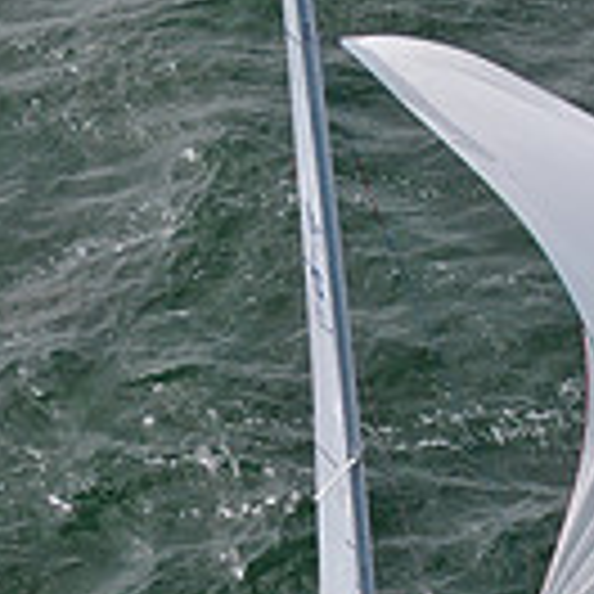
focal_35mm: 187
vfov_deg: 9.3
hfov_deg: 9.4
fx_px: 3630
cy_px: 560
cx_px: 351
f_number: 3.8
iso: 100
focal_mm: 8.6
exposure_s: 1/640
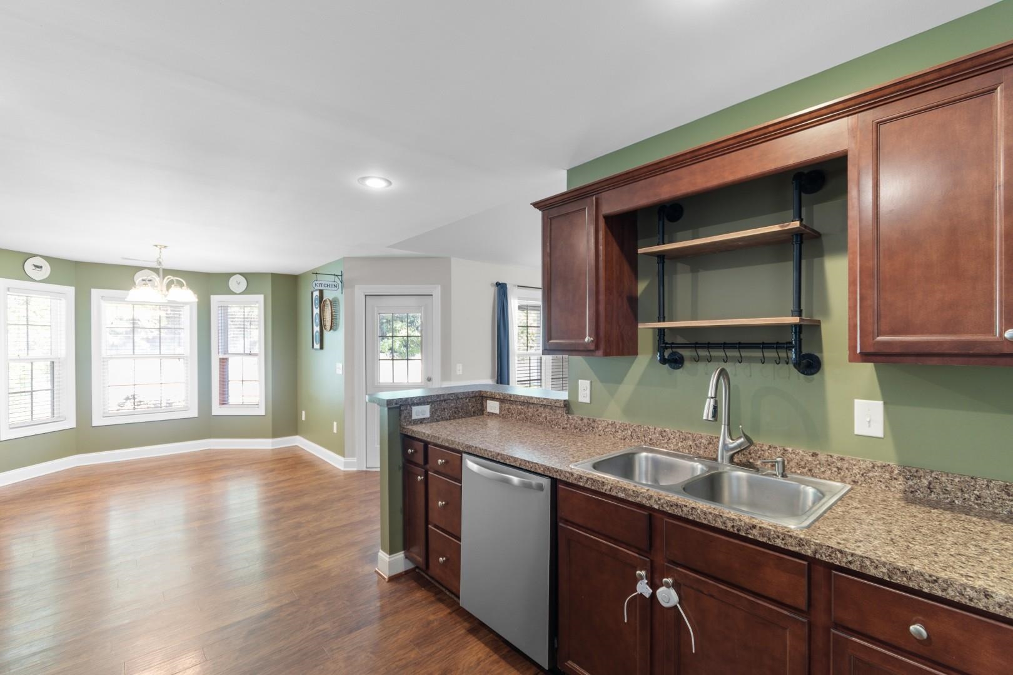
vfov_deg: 77.3
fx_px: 422
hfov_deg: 100.4
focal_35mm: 15
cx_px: 506
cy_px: 338
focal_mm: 10
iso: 100
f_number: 4.5
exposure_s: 1.3
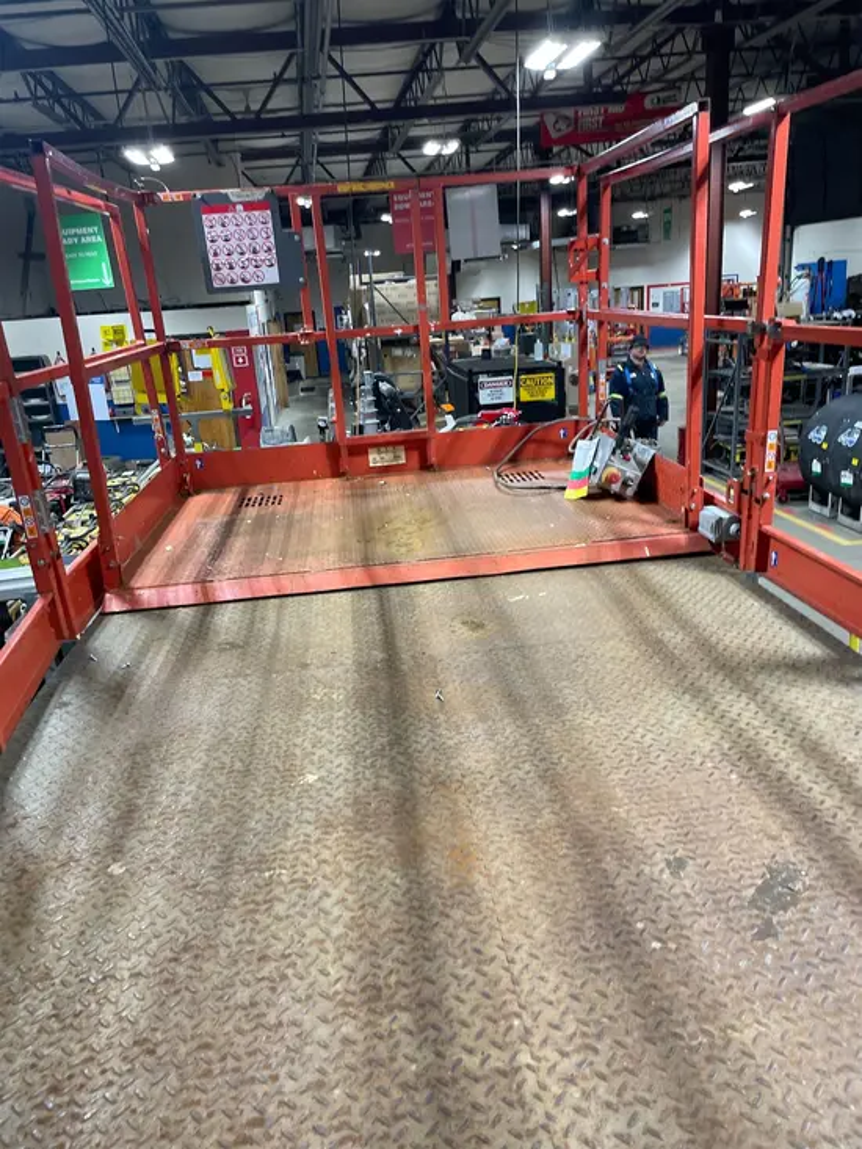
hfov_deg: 53.1
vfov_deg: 67.3
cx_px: 431
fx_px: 863
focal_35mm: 26
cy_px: 574
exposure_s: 1/60
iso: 125
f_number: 1.6
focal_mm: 4.2
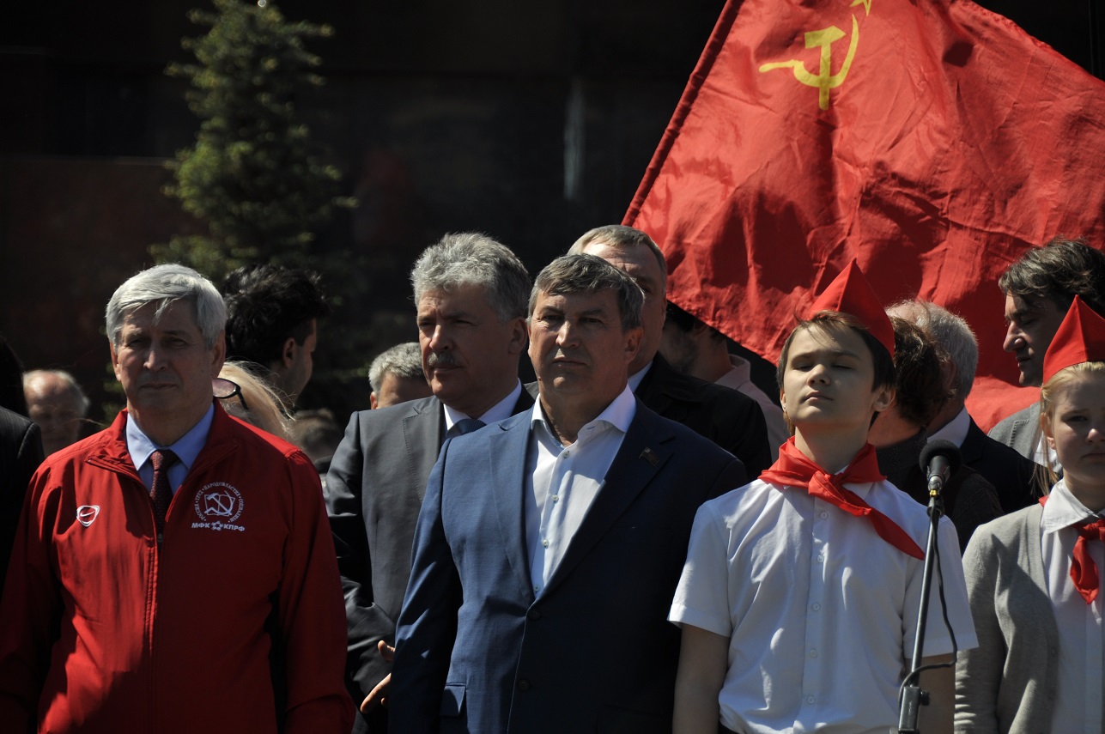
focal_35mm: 232
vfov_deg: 5.9
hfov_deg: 8.9
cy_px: 367
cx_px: 552
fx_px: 7128
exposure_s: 1/1000
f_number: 5.6
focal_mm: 155
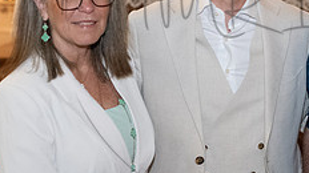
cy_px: 50
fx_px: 1072
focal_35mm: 131
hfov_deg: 16.2
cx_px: 261
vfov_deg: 9.2
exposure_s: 1/250
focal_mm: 50
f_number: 3.5
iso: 8000
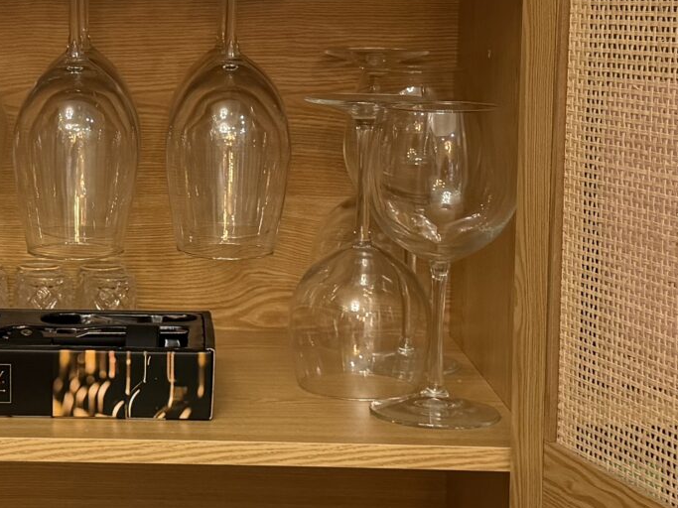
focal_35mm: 90
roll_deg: -0.3
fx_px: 1762
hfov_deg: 21.5
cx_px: 121
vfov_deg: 16.4
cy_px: 194
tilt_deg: -7.5
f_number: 1.78
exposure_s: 1/60
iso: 250
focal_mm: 6.76
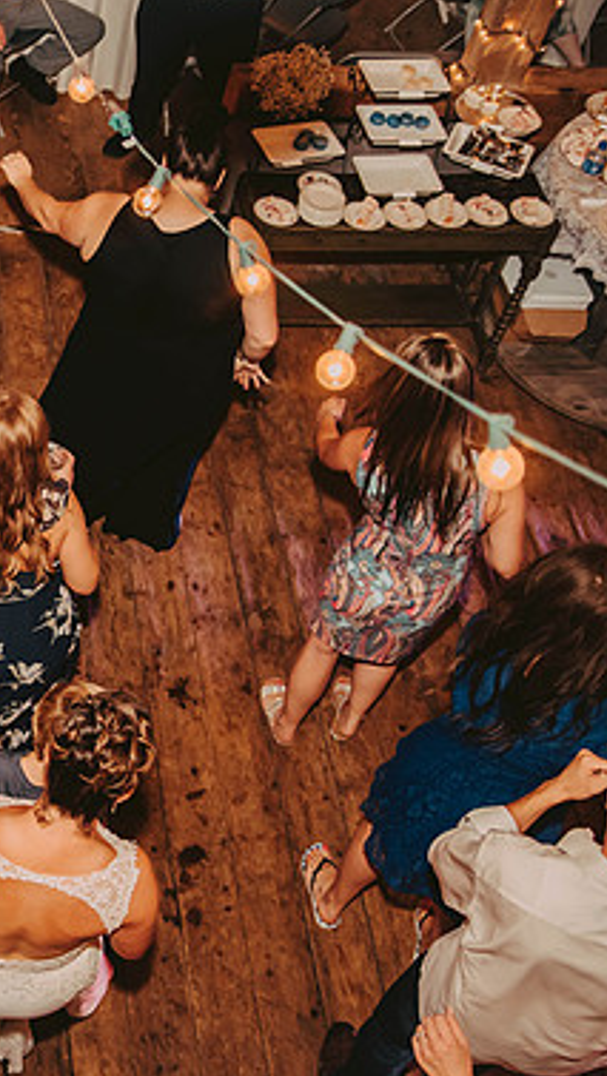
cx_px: -85
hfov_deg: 24.5
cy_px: 539
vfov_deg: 45.5
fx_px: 1286
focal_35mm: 45
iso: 1250
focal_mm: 28
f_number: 2.8
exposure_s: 1/125
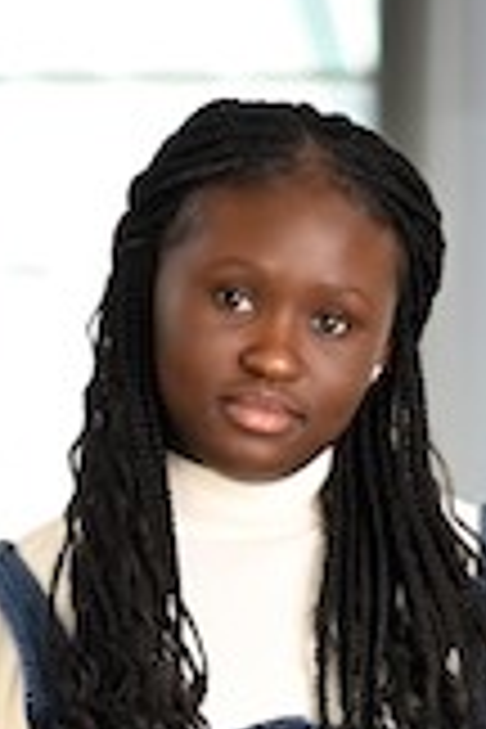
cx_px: 274
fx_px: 3746
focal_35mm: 185
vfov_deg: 10.5
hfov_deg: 7.4
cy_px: 1278
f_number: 1.4
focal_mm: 50
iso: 160
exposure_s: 1/320
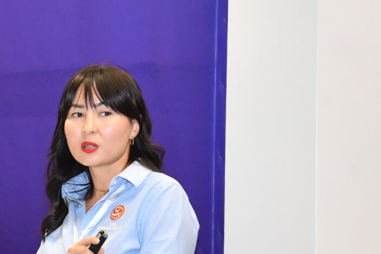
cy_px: 149
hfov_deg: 10.9
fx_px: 1937
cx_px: -167
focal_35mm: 183
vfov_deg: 7.5
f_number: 5.6
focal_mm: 50
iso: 1600
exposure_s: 1/100
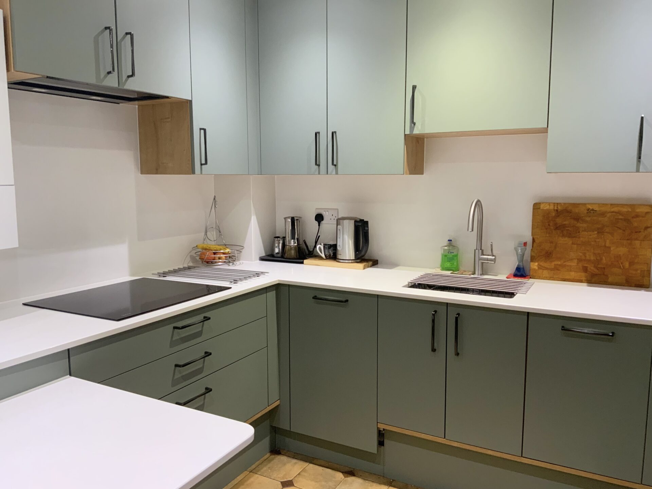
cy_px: 244
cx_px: 326
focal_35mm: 29
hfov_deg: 61.7
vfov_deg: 48.2
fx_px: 546
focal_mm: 3
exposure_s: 1/50
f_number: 1.8
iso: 125
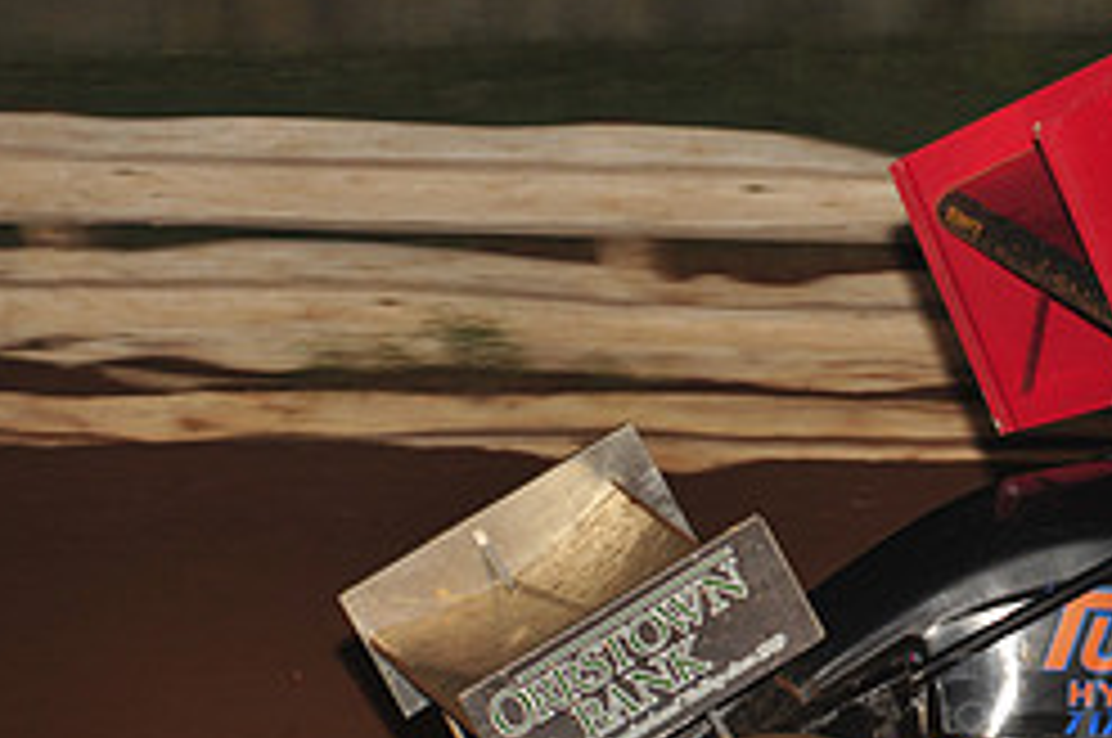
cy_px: 234
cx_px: 1216
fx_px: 12308
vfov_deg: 3.4
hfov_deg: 5.2
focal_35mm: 399
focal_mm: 170
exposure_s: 1/320
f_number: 6.3
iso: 800
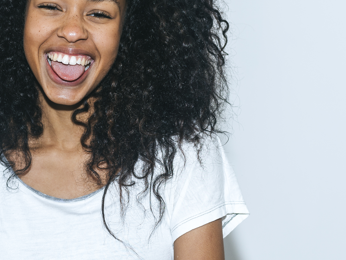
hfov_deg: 21.8
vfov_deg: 16.6
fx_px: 890
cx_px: 78
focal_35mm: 89
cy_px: 124
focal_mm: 35
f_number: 2.8
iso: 100
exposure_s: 1/200
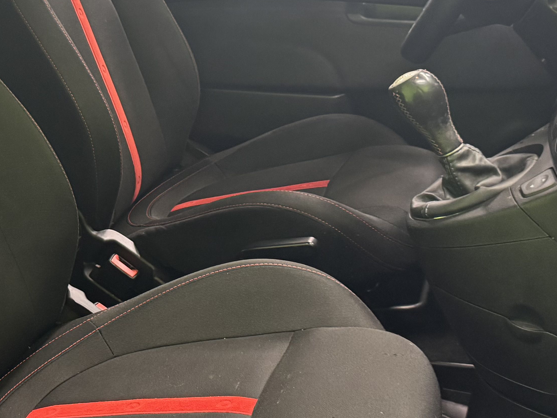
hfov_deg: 30.1
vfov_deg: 23.6
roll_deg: +3.0
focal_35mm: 62
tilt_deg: -17.8
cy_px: 147
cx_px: 73
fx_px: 998
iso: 500
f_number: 1.78
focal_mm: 6.76
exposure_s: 1/50
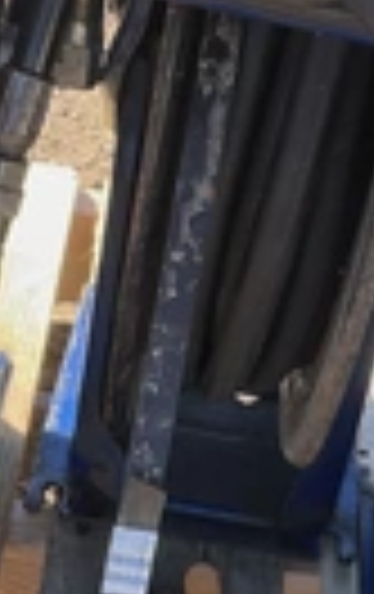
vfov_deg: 22.3
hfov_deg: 14.0
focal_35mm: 93
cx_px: 347
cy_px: 297
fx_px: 1510
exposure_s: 1/289
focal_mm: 3
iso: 25
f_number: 1.8
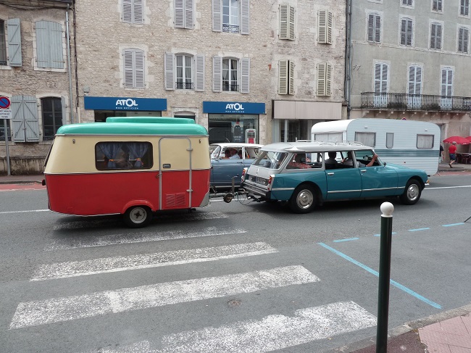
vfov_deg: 54.8
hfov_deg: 69.4
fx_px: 340
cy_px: 176
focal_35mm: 25
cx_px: 236
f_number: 4
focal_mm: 4.1
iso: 80
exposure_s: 1/250
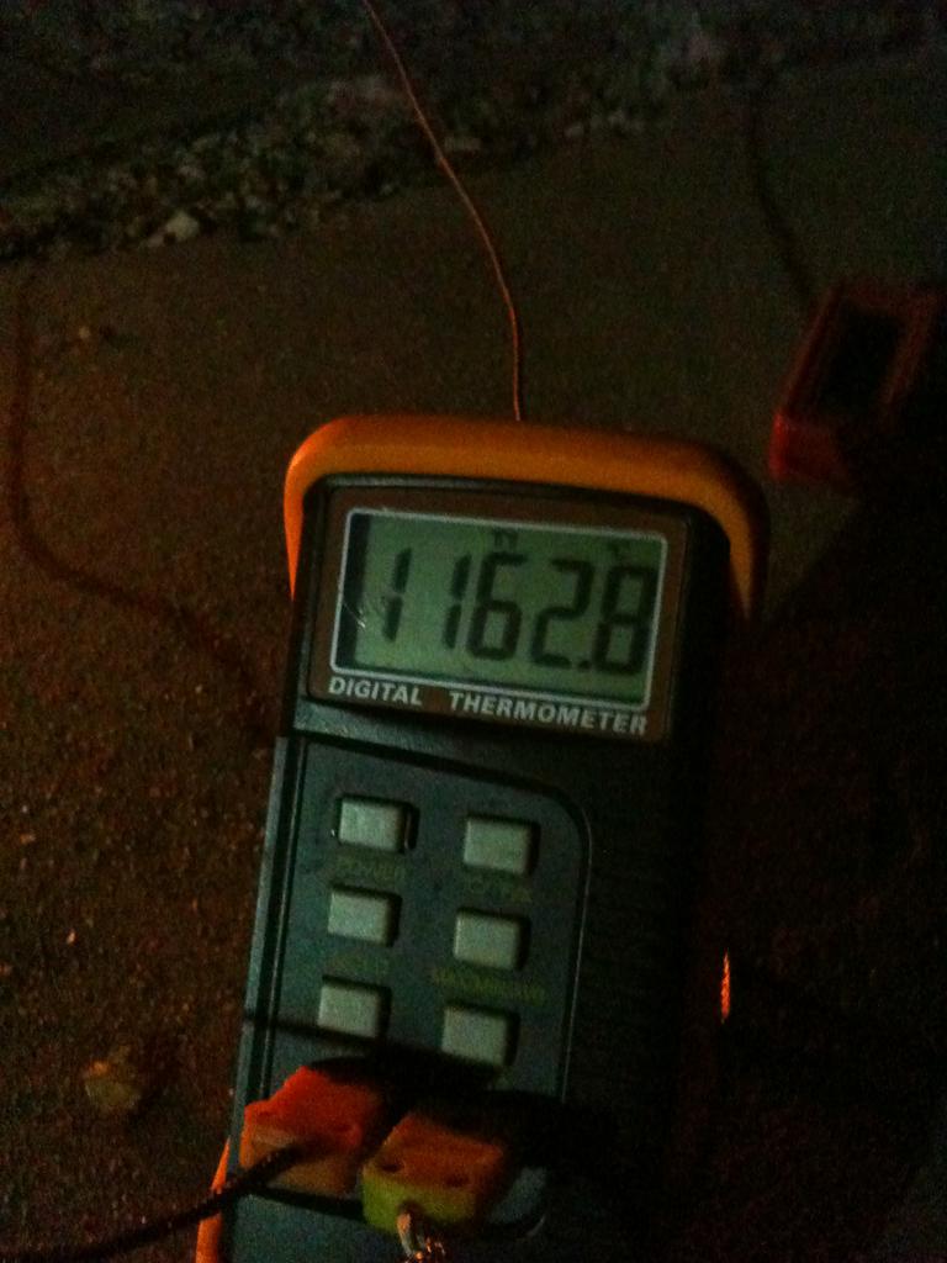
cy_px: 632
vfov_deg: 52.6
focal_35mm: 35
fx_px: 1277
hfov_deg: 40.7
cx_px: 474
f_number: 2.8
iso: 1000
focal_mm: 3.85
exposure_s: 1/10
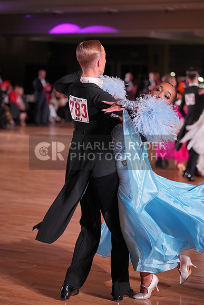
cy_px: 152
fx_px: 807
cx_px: 102
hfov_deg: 14.4
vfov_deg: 21.5
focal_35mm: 95
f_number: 2.8
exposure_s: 1/400
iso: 1000
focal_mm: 95
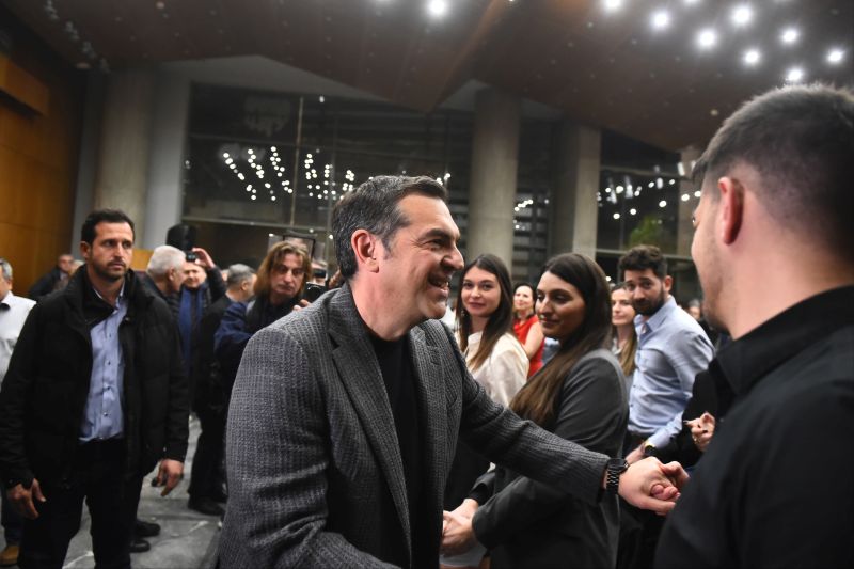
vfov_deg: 53.1
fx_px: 569
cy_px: 284
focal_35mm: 24
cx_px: 427
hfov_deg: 73.8
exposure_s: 1/200
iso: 6400
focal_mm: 24
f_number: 3.2
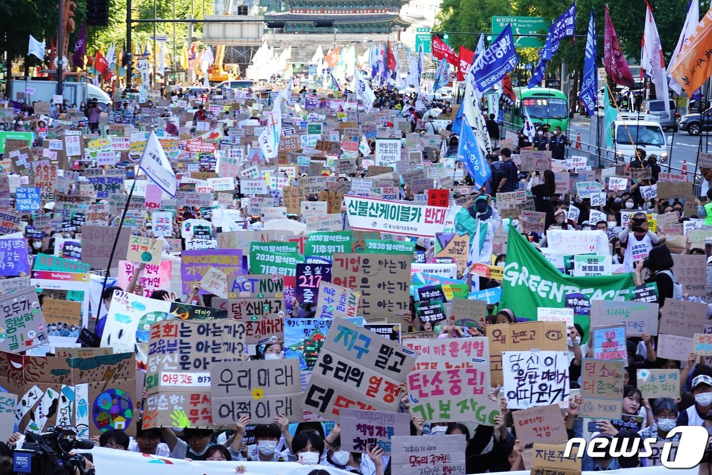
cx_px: 356
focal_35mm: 97
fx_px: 1919
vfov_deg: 14.1
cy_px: 238
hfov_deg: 21.0
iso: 100
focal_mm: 35.31
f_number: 4
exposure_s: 1/125
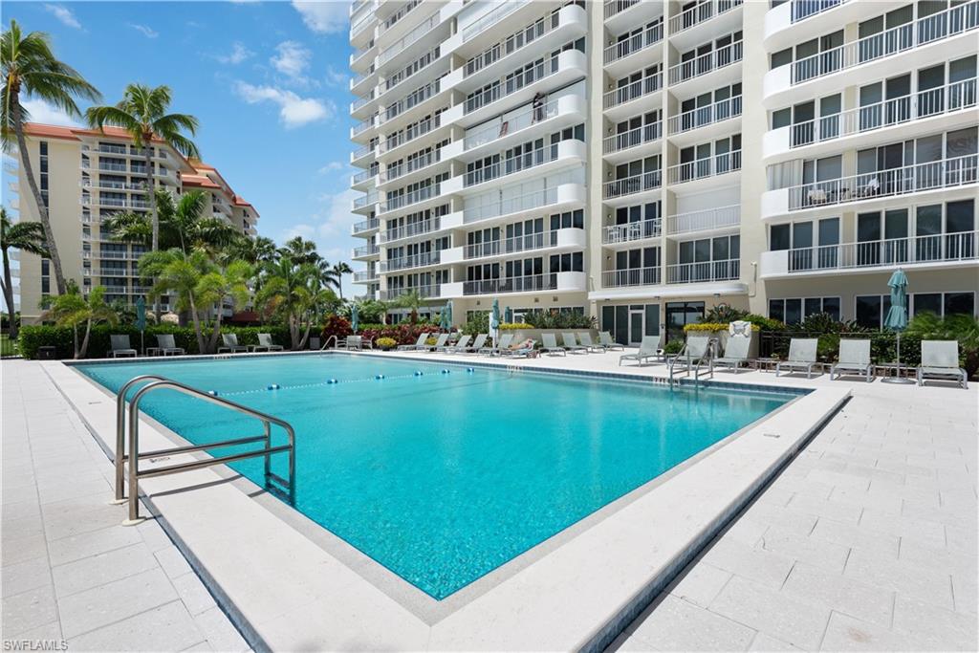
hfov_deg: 93.3
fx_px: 462
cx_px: 490
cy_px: 326
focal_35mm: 17
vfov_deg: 70.5
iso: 100
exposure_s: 1/200
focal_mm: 17
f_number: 9
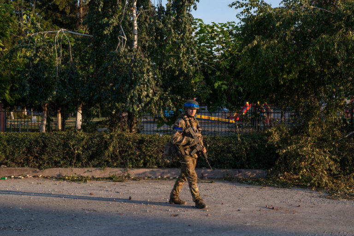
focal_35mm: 49
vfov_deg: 27.5
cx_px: 177
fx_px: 482
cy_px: 118
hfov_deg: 40.3
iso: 320
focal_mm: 49
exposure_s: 1/160
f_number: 10
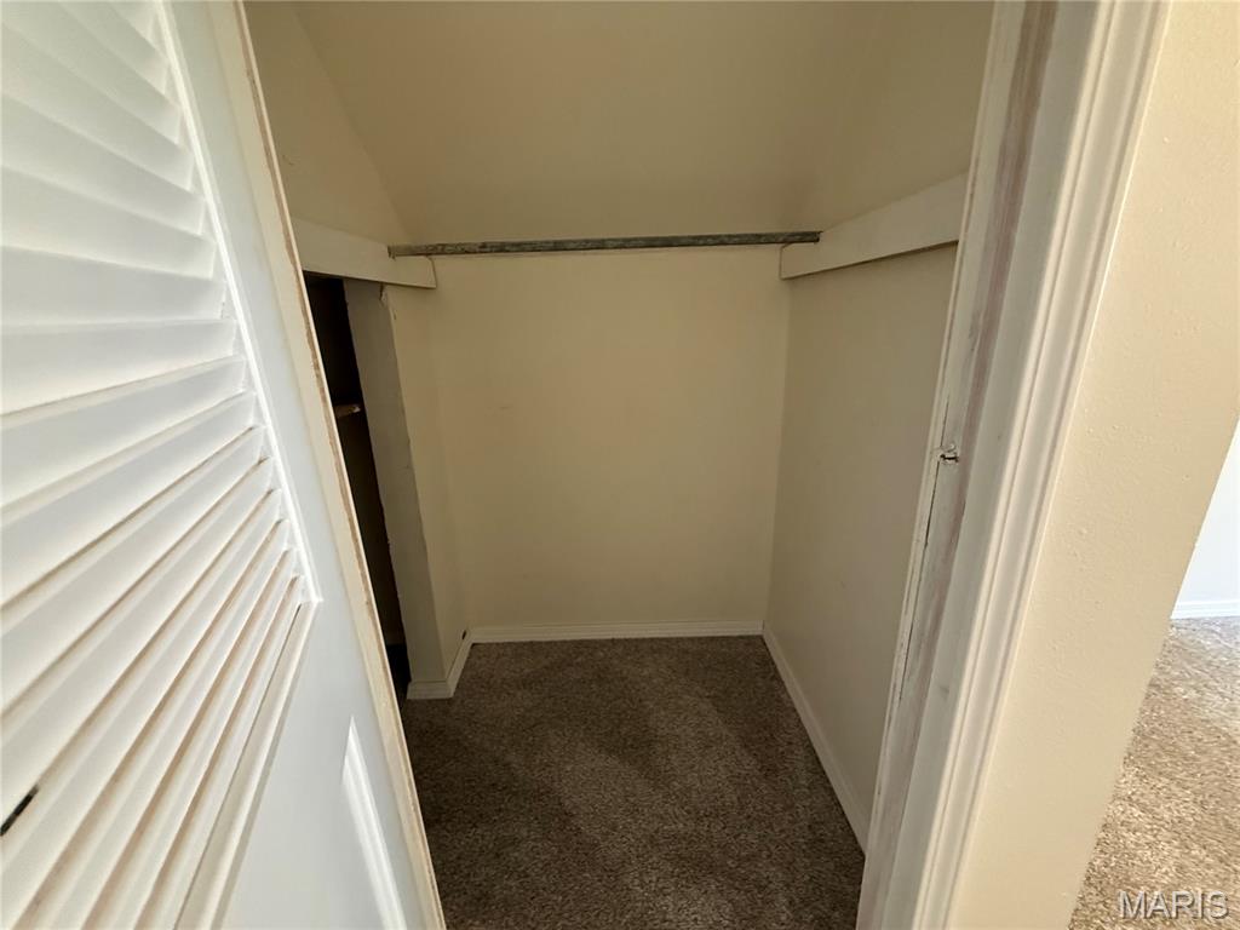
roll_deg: +1.6
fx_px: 502
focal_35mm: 14
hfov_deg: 102.1
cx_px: 620
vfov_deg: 85.7
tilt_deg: -17.0
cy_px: 465
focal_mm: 2.22
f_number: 2.2
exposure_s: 1/60
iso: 800
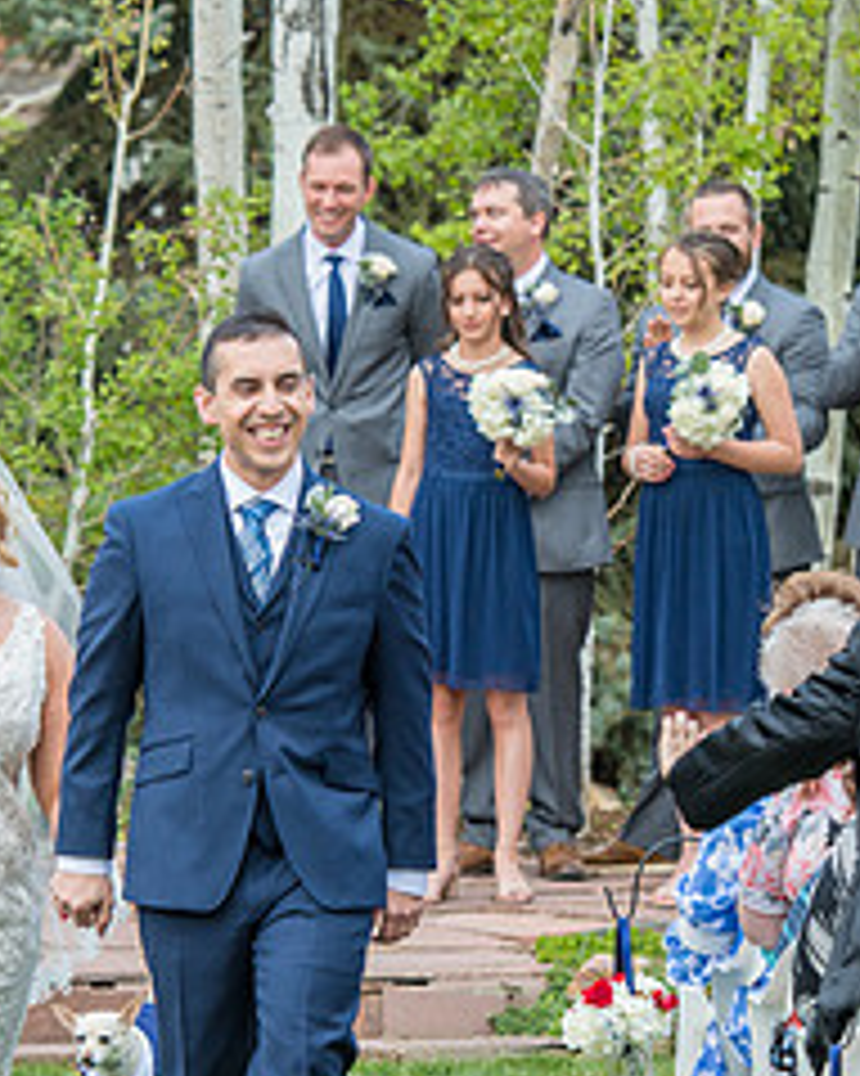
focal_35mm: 278
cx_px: 216
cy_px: 687
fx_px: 8850
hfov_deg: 5.6
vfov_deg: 7.0
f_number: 5
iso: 400
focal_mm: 122
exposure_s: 1/200
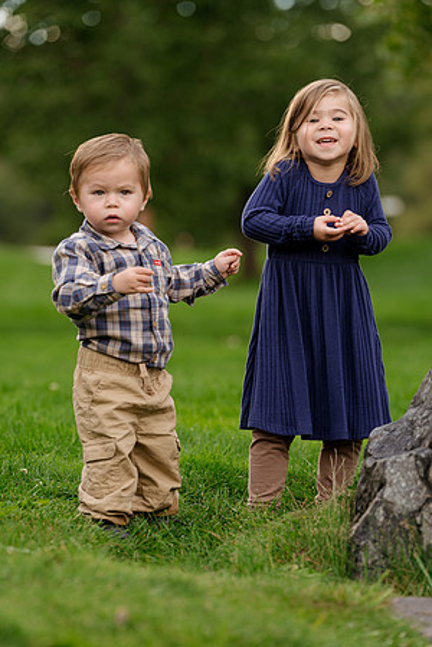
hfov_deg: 6.9
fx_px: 3600
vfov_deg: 10.3
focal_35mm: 200
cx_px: 216
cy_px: 324
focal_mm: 200
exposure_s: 1/200
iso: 200
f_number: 4.5
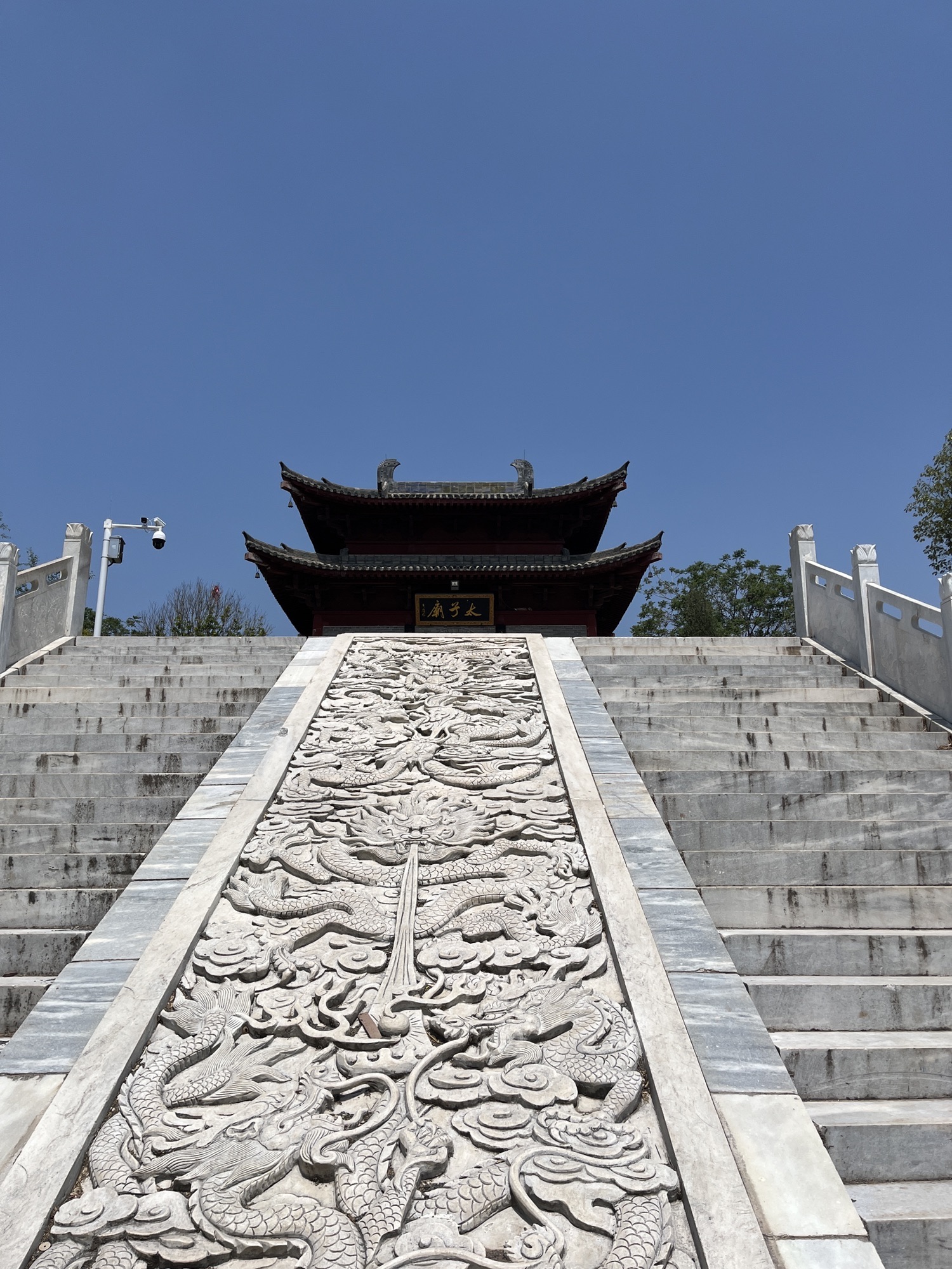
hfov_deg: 53.1
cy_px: 634
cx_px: 476
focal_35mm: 26
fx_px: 953
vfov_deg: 67.3
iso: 50
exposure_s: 1/8403
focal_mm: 5.1
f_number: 1.6
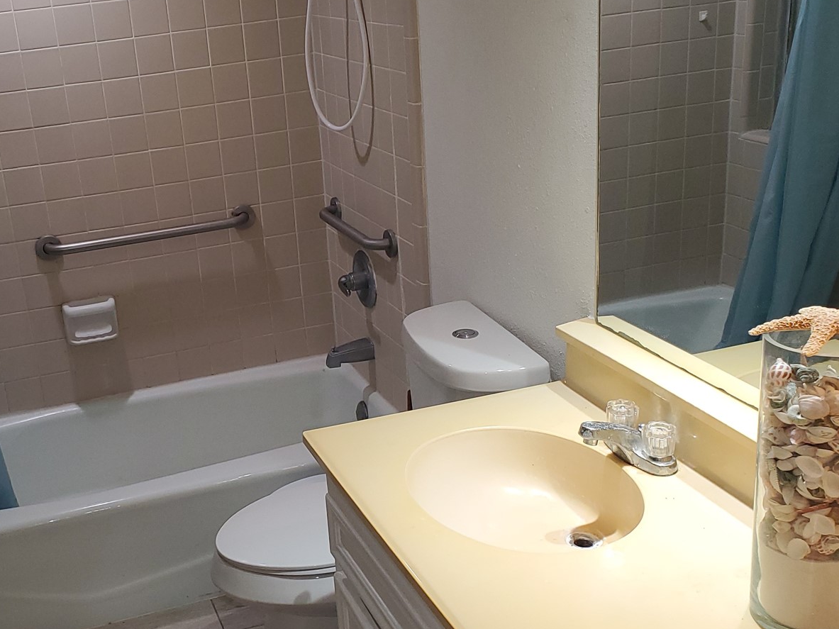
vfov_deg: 32.2
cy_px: 342
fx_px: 1091
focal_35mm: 45
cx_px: 251
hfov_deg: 41.3
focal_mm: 4.3
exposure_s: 1/60
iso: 100
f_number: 2.4
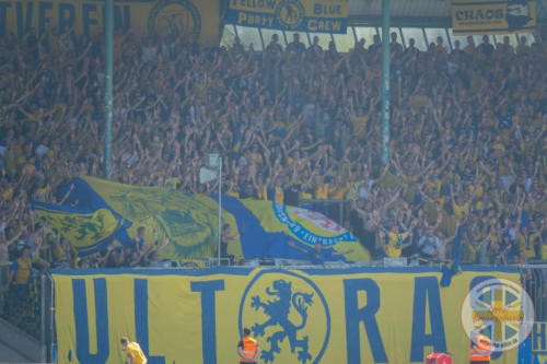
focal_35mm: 435
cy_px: 182
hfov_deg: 4.7
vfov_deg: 3.2
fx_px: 6607
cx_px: 274
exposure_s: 1/1000
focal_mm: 159.66
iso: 500
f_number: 4
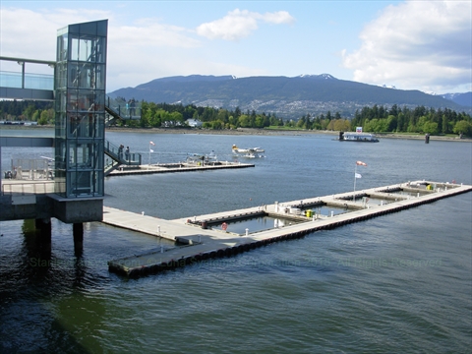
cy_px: 177
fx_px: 518
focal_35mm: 38
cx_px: 236
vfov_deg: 37.7
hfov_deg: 49.0
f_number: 2.9
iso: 50
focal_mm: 6.3
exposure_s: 1/912
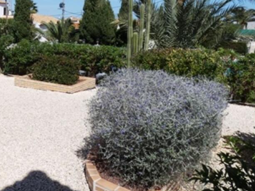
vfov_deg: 35.5
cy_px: 34
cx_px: 50
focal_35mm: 39
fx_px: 287
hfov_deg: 45.4
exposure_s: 1/1000
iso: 80
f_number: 4.5
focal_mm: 3.6
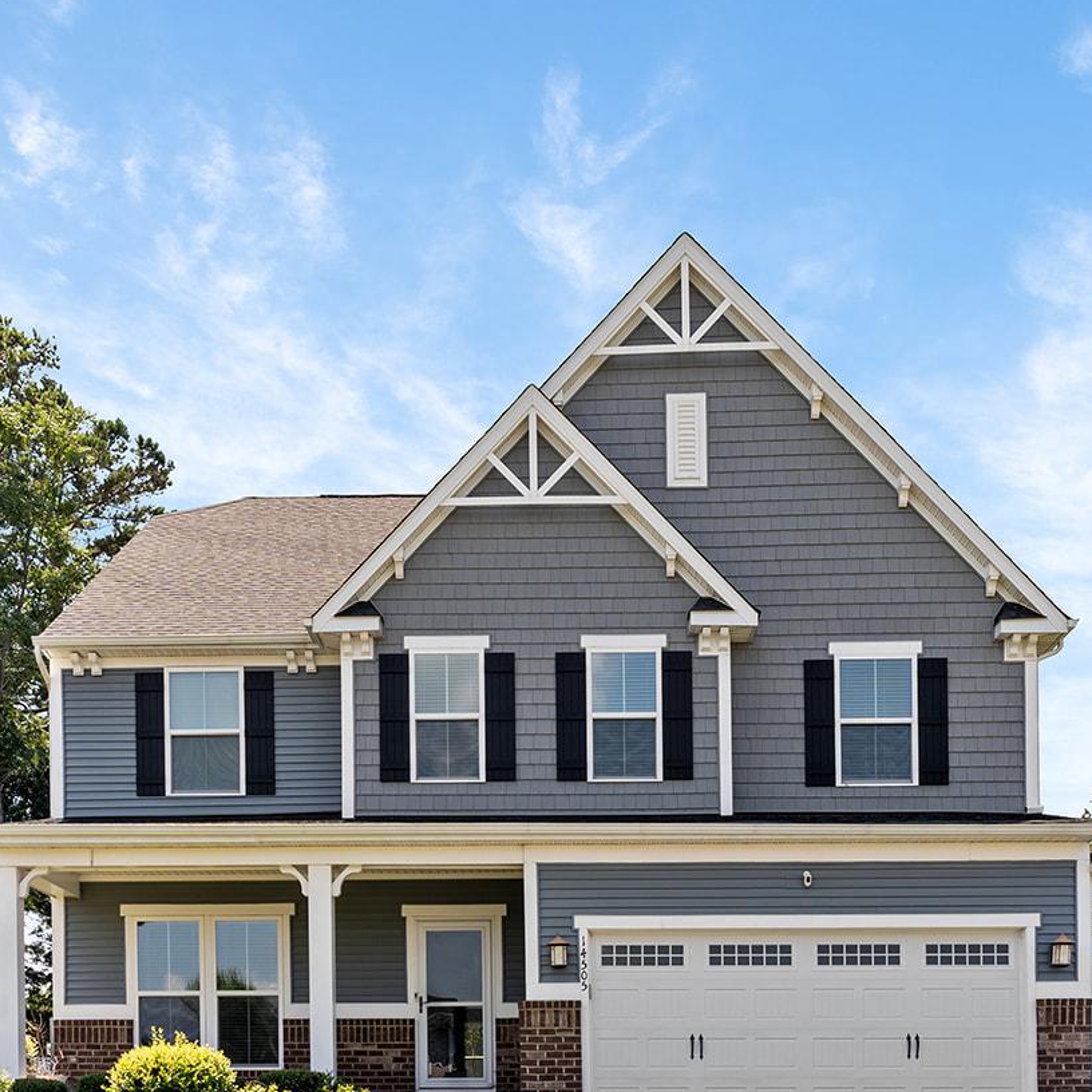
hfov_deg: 41.9
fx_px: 1428
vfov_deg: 41.7
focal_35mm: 40
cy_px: 643
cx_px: 533
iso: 100
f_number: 9
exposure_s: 1/125
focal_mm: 24
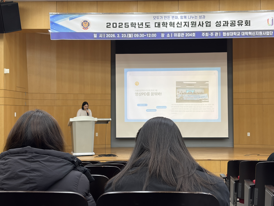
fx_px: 412
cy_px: 103
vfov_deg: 28.0
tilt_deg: +1.6
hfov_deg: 36.8
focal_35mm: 52
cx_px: 137
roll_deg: +0.8
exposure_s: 1/60
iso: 80
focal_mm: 5.96
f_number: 1.6
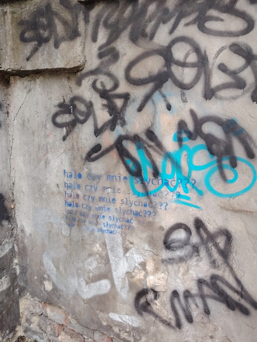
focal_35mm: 36
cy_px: 171
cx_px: 128
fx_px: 356
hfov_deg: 39.7
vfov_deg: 51.4
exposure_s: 1/100
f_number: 1.75
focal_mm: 5.25
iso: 253
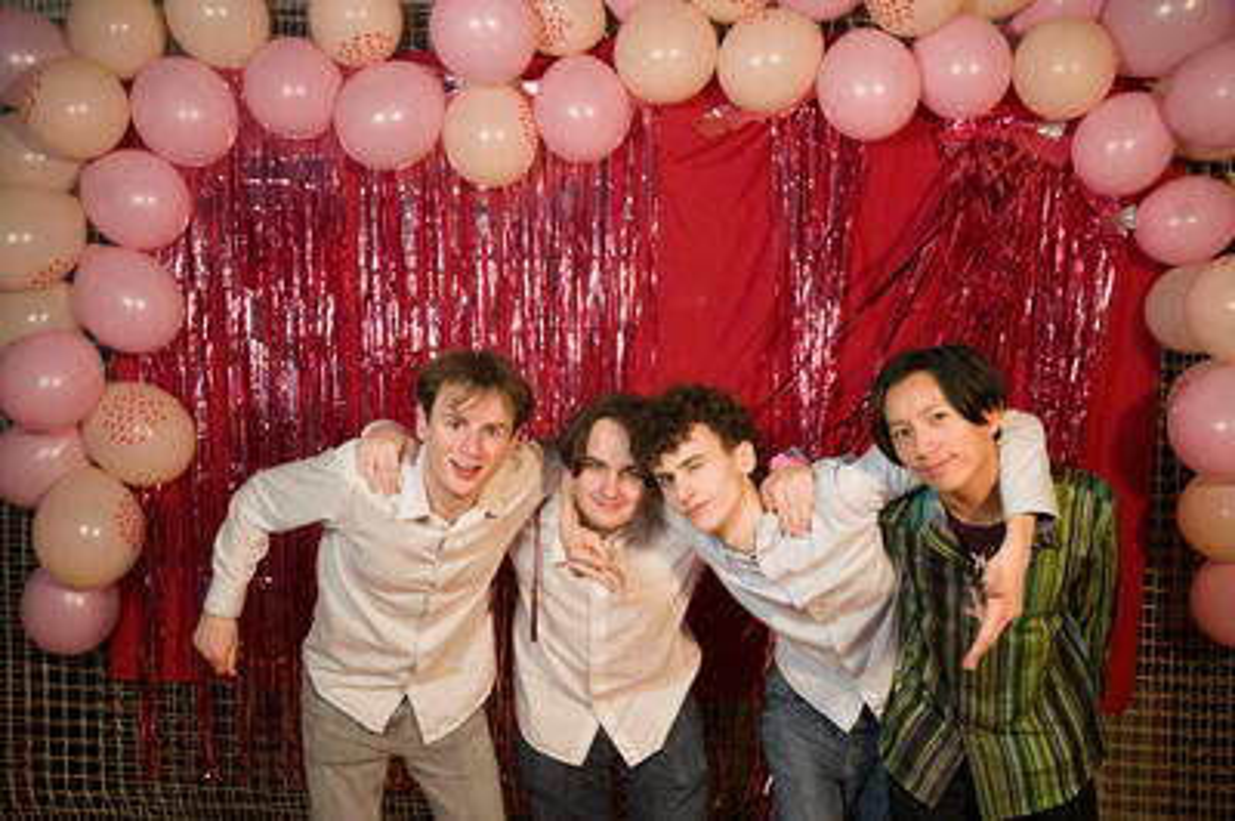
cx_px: 618
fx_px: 1093
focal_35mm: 32
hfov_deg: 58.9
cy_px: 410
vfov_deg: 41.2
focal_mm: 31.9
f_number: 4.5
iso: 4000
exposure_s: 1/160
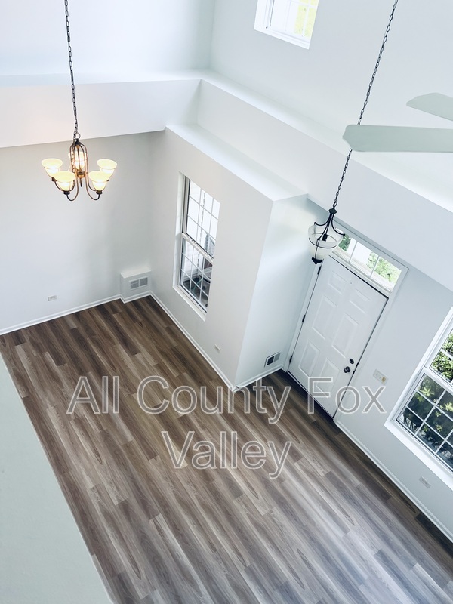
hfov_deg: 53.1
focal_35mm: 26
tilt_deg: -36.6
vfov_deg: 67.3
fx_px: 454
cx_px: 226
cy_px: 302
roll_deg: -11.5
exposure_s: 1/155
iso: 40
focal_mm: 5.7
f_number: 1.5
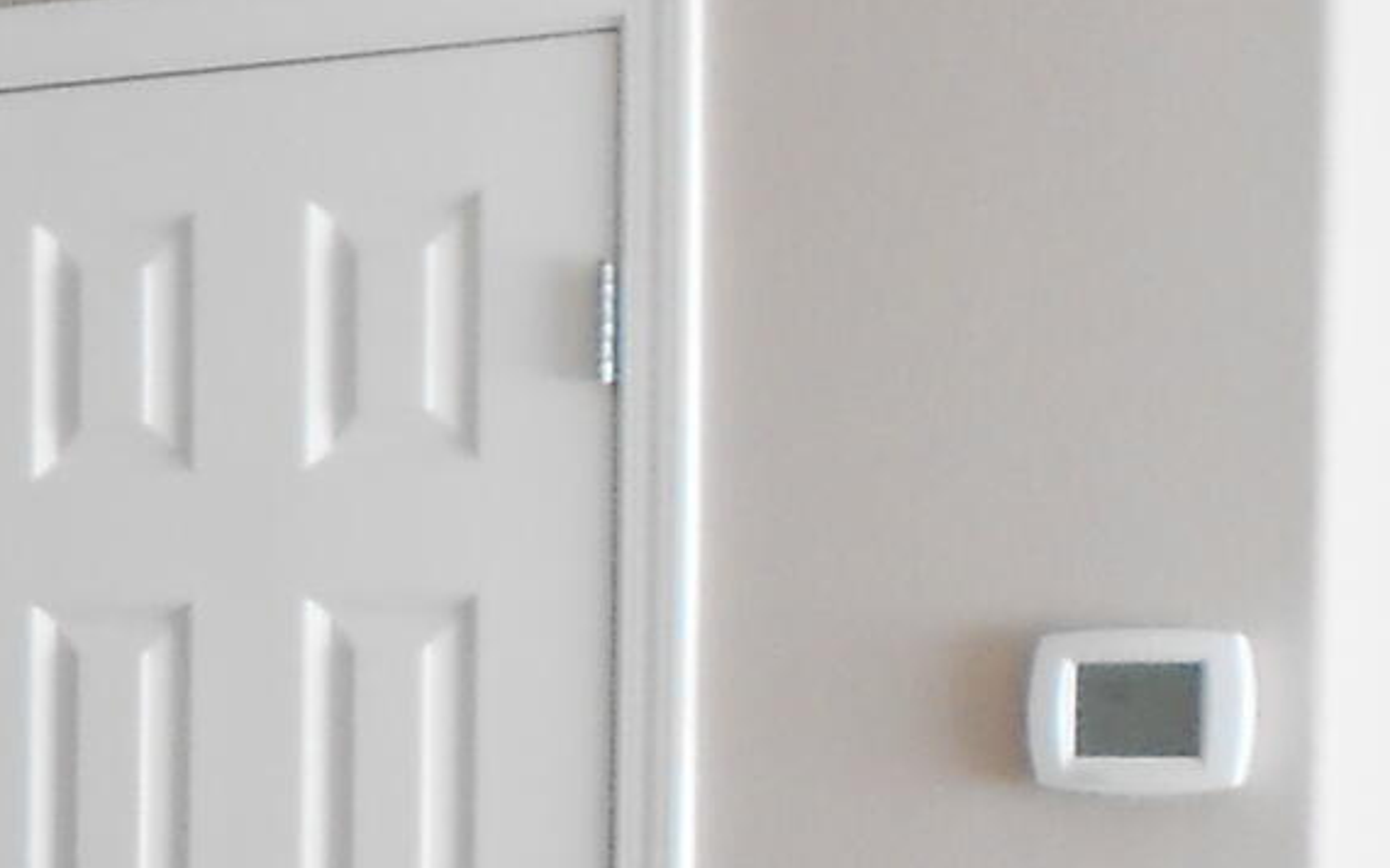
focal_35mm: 145
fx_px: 5492
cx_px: -1344
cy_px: 963
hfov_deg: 12.7
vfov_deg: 9.0
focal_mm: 4.6
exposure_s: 1/30
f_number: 3.2
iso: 160
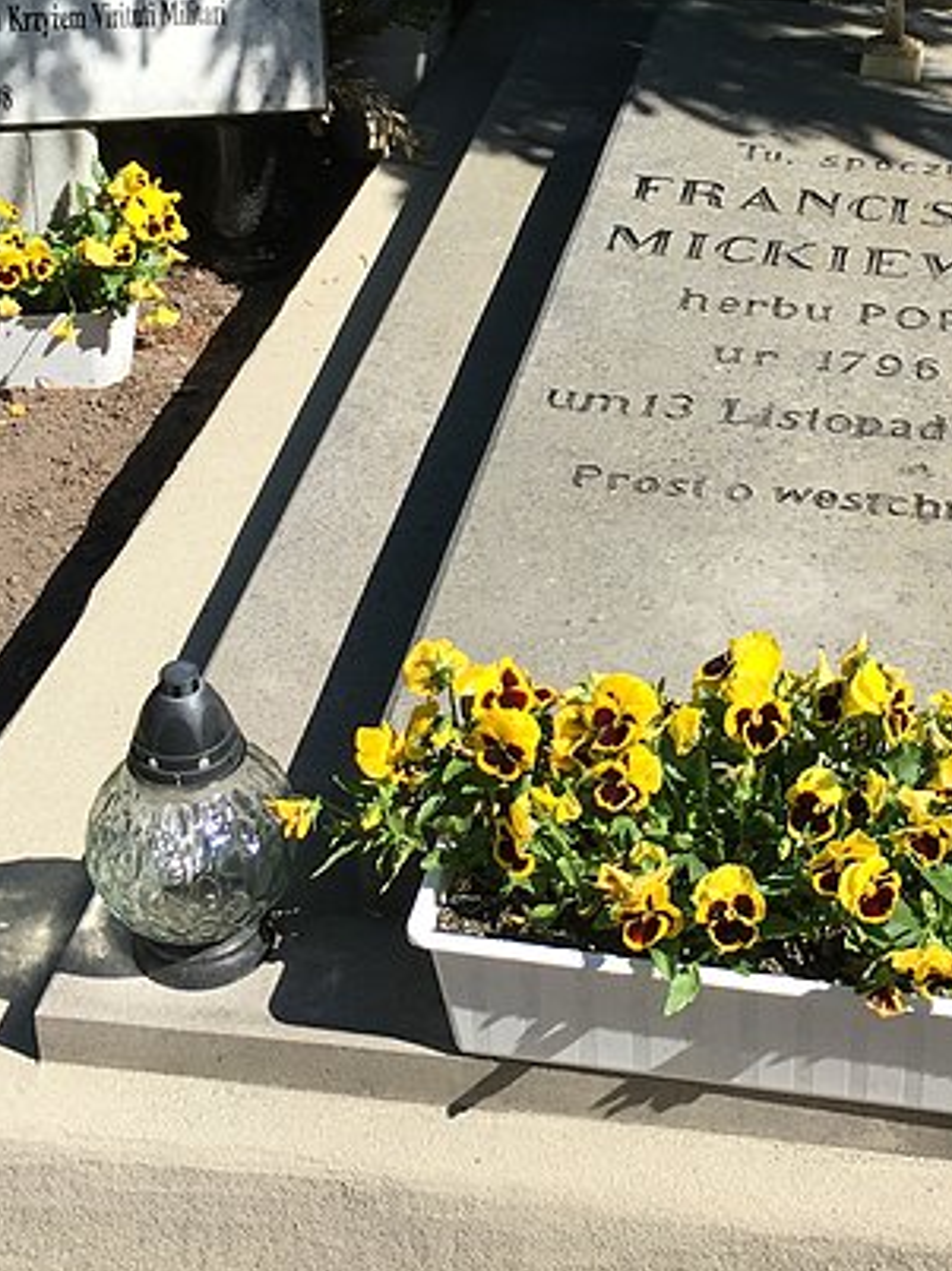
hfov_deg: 22.3
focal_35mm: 65
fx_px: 2386
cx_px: 748
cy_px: 291
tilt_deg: -27.0
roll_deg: -0.8
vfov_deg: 29.3
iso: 25
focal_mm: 4.15
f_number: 2.2
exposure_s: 1/1374
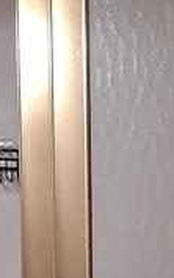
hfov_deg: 8.2
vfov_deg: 12.7
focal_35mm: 159
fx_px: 1203
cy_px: 375
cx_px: 157
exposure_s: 1/60
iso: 250
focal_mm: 3.98
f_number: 1.8
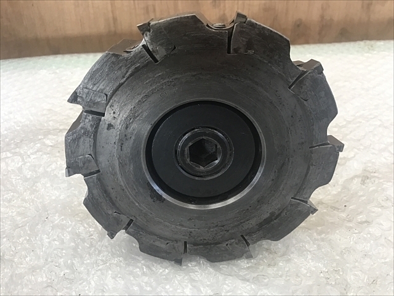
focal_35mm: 28
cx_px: 197
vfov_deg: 49.7
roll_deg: +1.0
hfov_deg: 63.4
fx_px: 319
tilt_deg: -40.7
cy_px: 148
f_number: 1.8
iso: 32
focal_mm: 3.99
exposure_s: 1/30
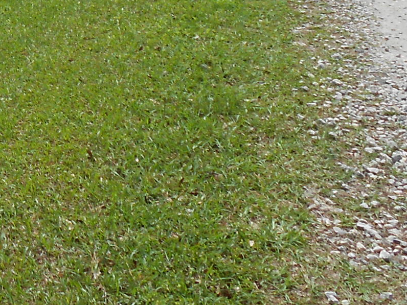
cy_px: -182
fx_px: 1152
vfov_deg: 13.9
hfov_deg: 17.1
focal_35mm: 98
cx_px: -283
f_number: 3.5
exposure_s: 1/800
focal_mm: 4.6
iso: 80
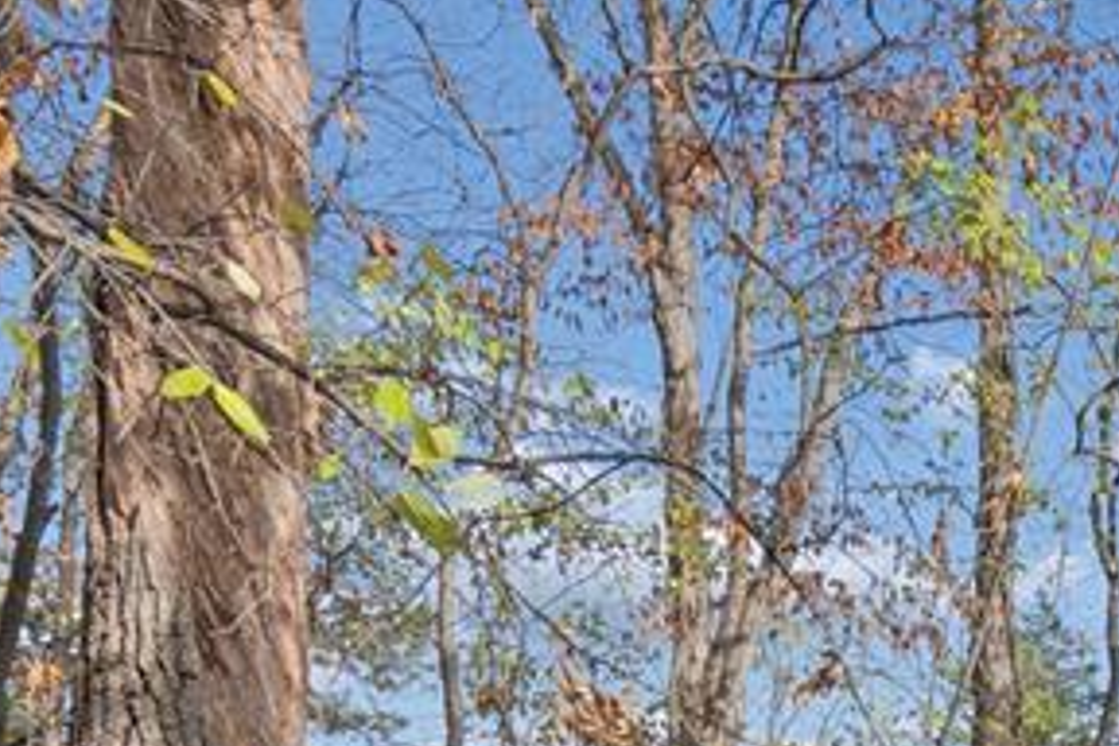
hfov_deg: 28.4
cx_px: 1243
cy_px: 1135
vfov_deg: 18.6
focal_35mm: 64
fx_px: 1989
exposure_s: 1/80
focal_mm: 12
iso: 100
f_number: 8
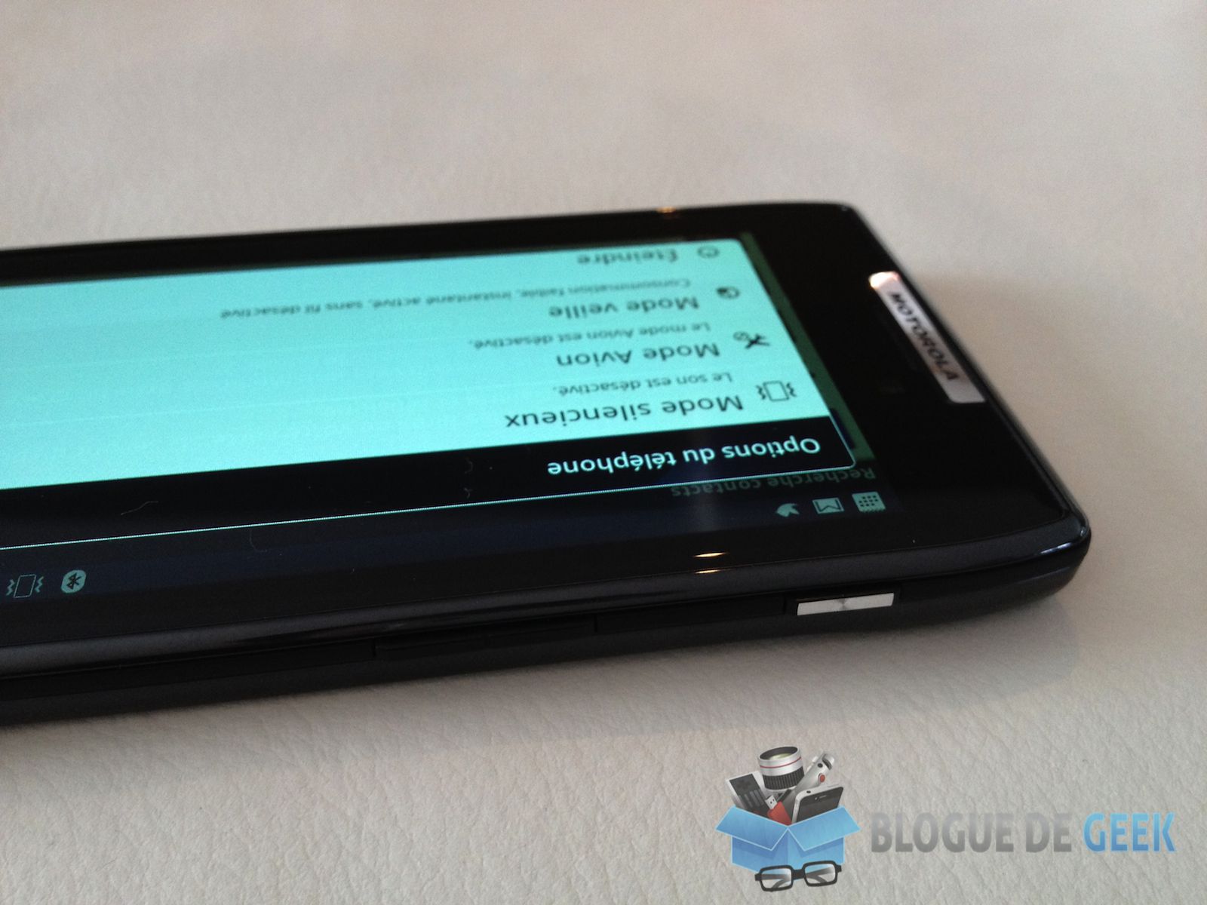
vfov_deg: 40.7
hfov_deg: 52.6
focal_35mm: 35
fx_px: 1220
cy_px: 452
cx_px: 604
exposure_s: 1/20
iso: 160
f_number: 2.4
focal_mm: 4.28
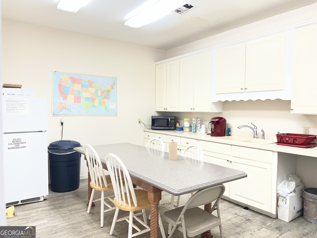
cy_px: 119
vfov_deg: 53.1
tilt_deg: -3.5
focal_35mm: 26
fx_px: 238
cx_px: 158
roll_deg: -0.2
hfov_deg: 67.3
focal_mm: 5.7
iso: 64
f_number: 1.5
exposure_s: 1/120
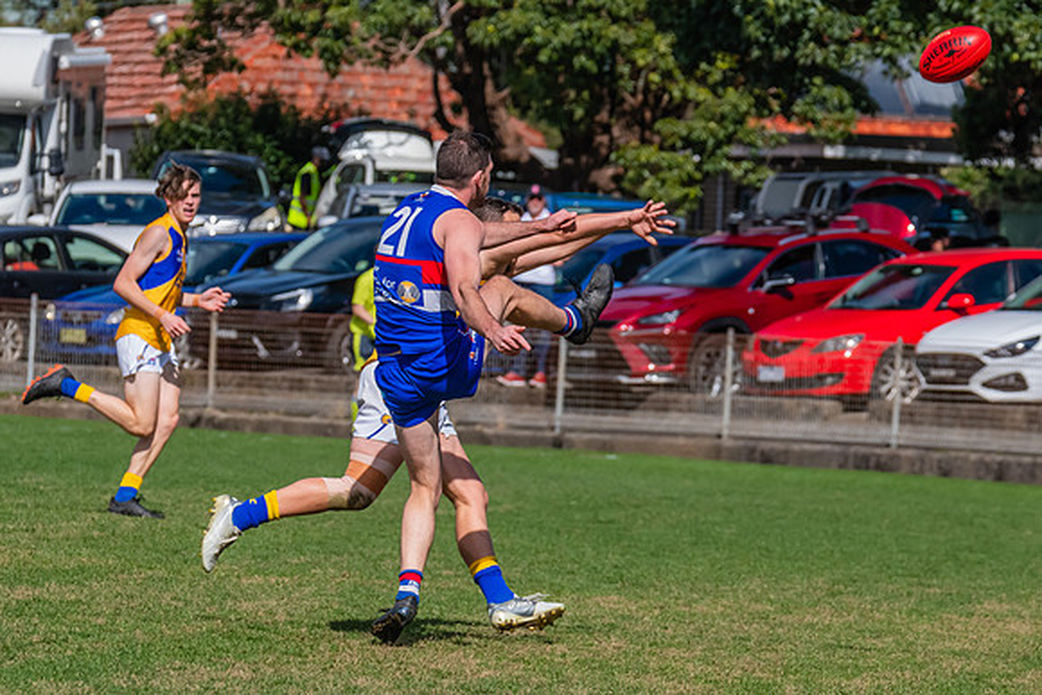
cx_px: 432
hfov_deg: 4.7
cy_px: 433
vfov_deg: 3.1
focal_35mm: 438
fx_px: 12667
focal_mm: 290
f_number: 10
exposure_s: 1/1600
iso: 800
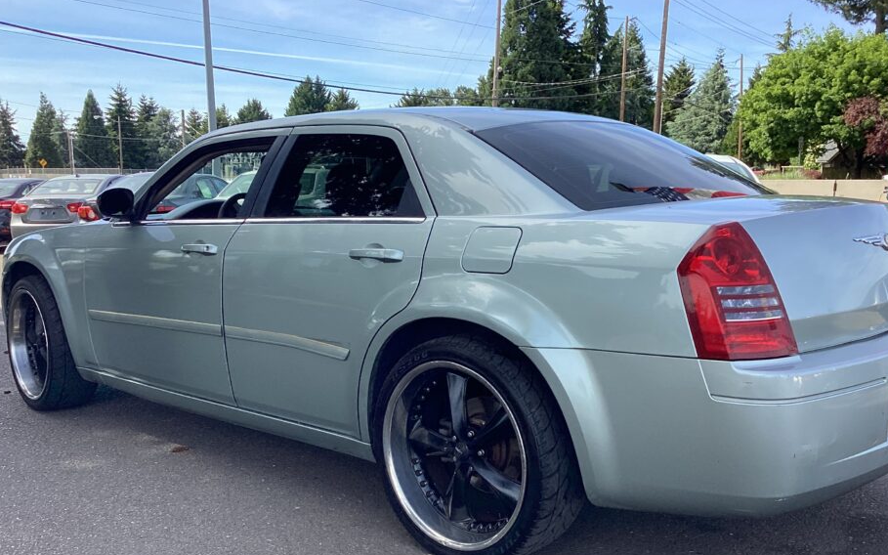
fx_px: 895
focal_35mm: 37
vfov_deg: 34.3
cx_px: 430
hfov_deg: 52.7
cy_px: 334
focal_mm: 3.3
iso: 25
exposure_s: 1/392
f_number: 2.4
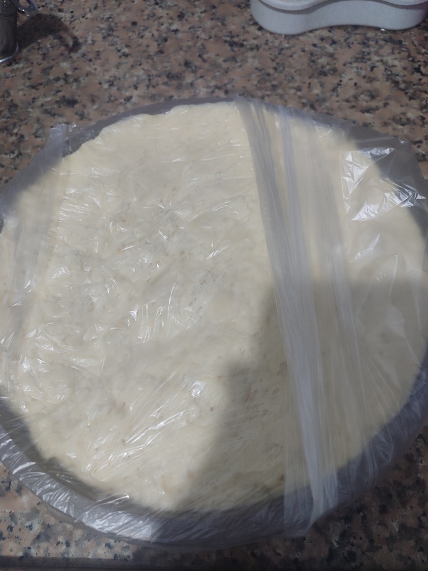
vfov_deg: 69.4
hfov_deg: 54.9
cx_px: 214
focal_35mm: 25
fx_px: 412
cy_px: 286
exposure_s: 1/20
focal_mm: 5.95
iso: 1275
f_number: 1.89
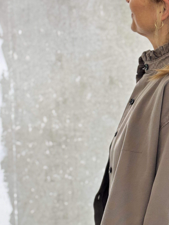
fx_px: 677
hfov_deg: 14.1
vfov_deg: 18.8
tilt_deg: -3.2
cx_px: 146
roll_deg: +2.2
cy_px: 163
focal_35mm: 104
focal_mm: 6.76
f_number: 1.78
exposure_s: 1/100
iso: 80
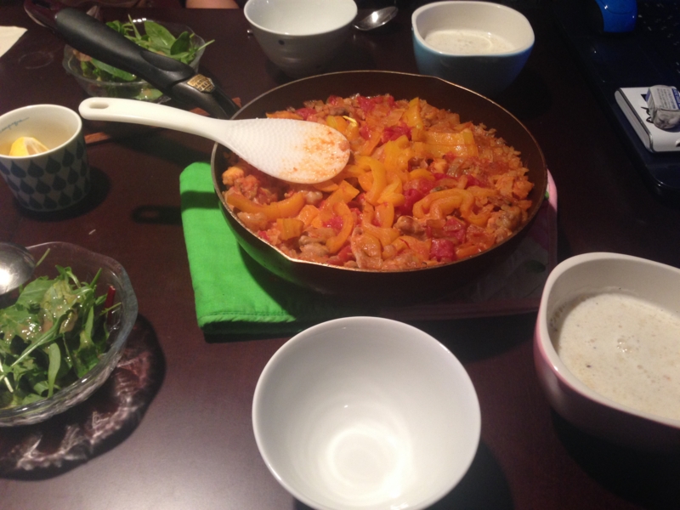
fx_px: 648
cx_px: 340
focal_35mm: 33
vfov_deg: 42.9
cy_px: 255
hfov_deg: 55.4
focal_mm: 4.12
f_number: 2.4
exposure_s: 1/20
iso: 160
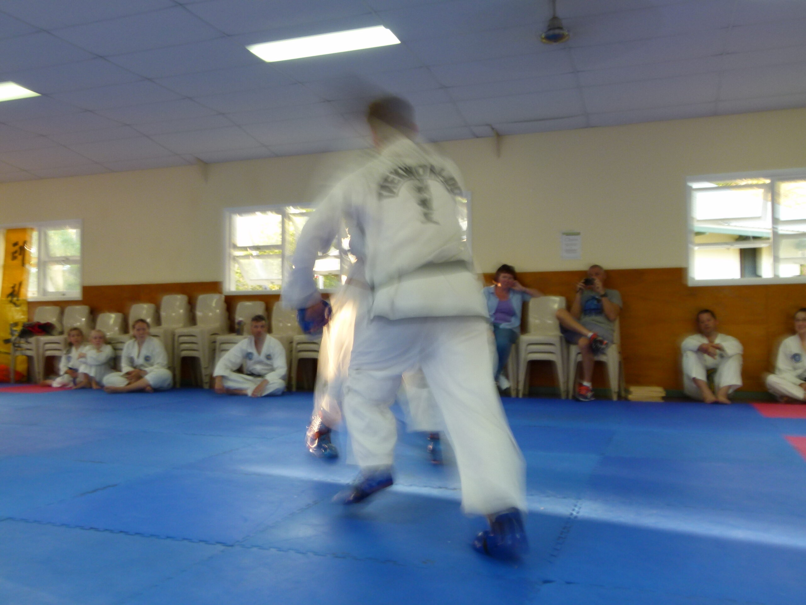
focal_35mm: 31
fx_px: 722
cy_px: 302
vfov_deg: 45.4
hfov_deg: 58.4
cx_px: 403
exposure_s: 1/4
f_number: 5.6
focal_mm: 5.6
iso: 100
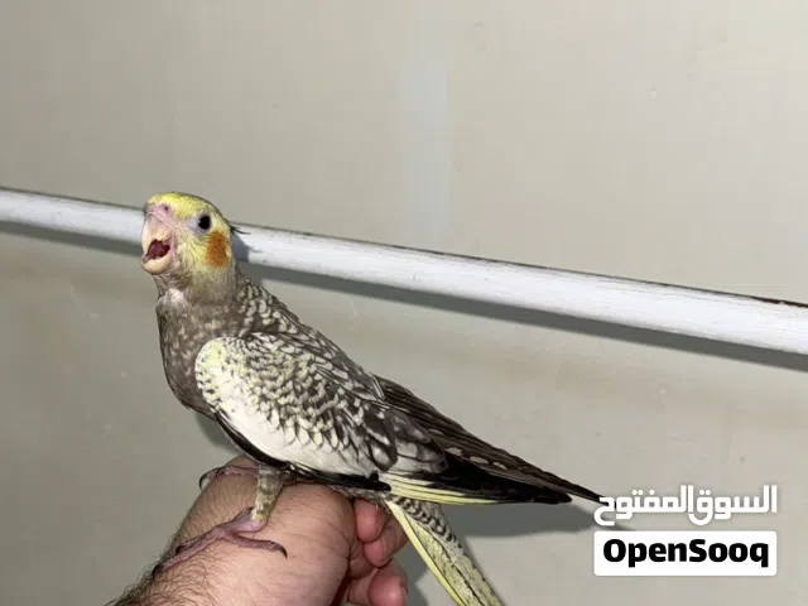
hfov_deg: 71.6
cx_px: 404
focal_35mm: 24
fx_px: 560
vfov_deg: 56.8
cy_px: 303
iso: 64
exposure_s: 1/95
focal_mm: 6.76
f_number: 1.78
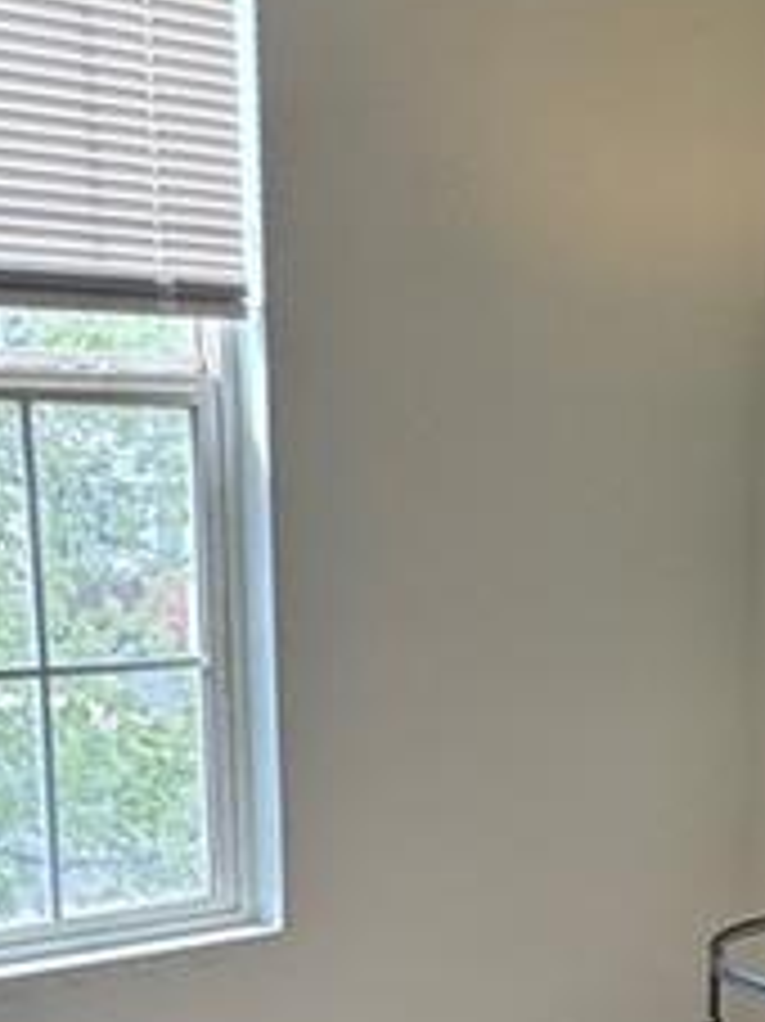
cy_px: 1054
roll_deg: -2.9
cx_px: 846
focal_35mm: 74
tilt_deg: -16.9
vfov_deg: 24.9
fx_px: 2183
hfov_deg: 19.1
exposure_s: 1/120
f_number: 2.2
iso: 100
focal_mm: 2.22
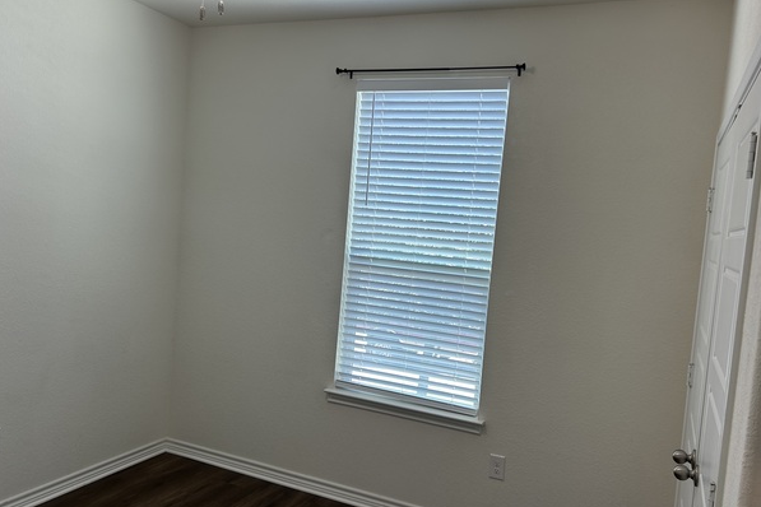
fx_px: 613
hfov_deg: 63.6
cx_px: 395
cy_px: 270
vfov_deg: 44.9
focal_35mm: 29
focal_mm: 5.7
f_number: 1.5
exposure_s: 1/120
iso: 32
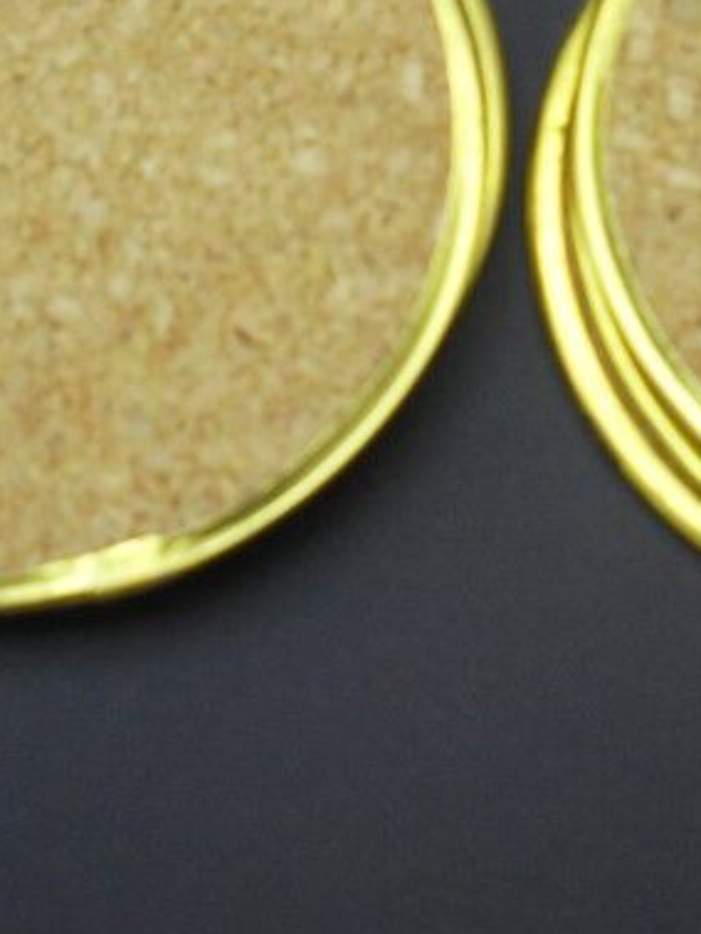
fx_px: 1861
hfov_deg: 21.3
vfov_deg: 27.7
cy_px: 231
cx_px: 464
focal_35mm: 69
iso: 100
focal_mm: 5.3
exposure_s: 1/30
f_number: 3.7
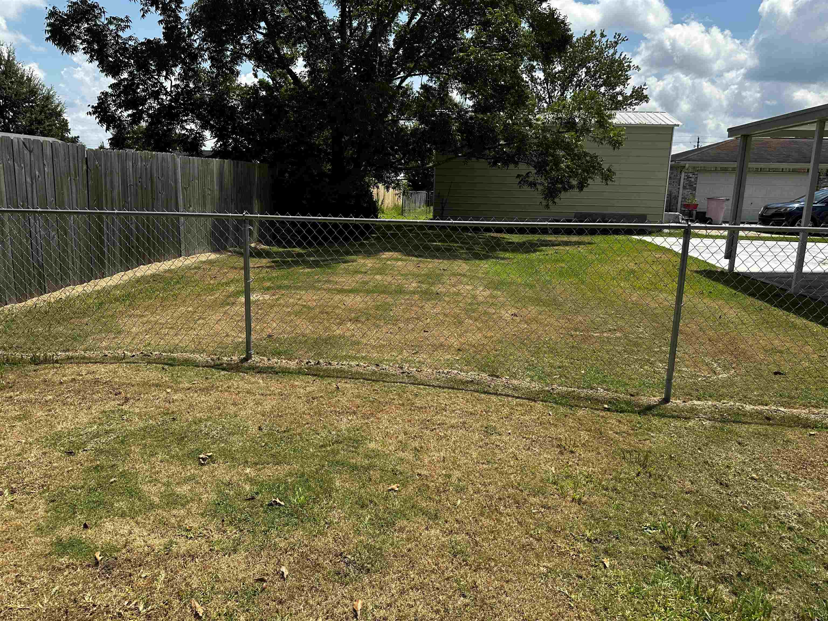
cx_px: 414
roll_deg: -3.4
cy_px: 310
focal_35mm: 24
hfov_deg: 71.6
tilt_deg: -10.9
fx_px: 574
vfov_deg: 56.8
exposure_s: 1/4184
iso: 80
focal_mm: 6.86
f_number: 1.78
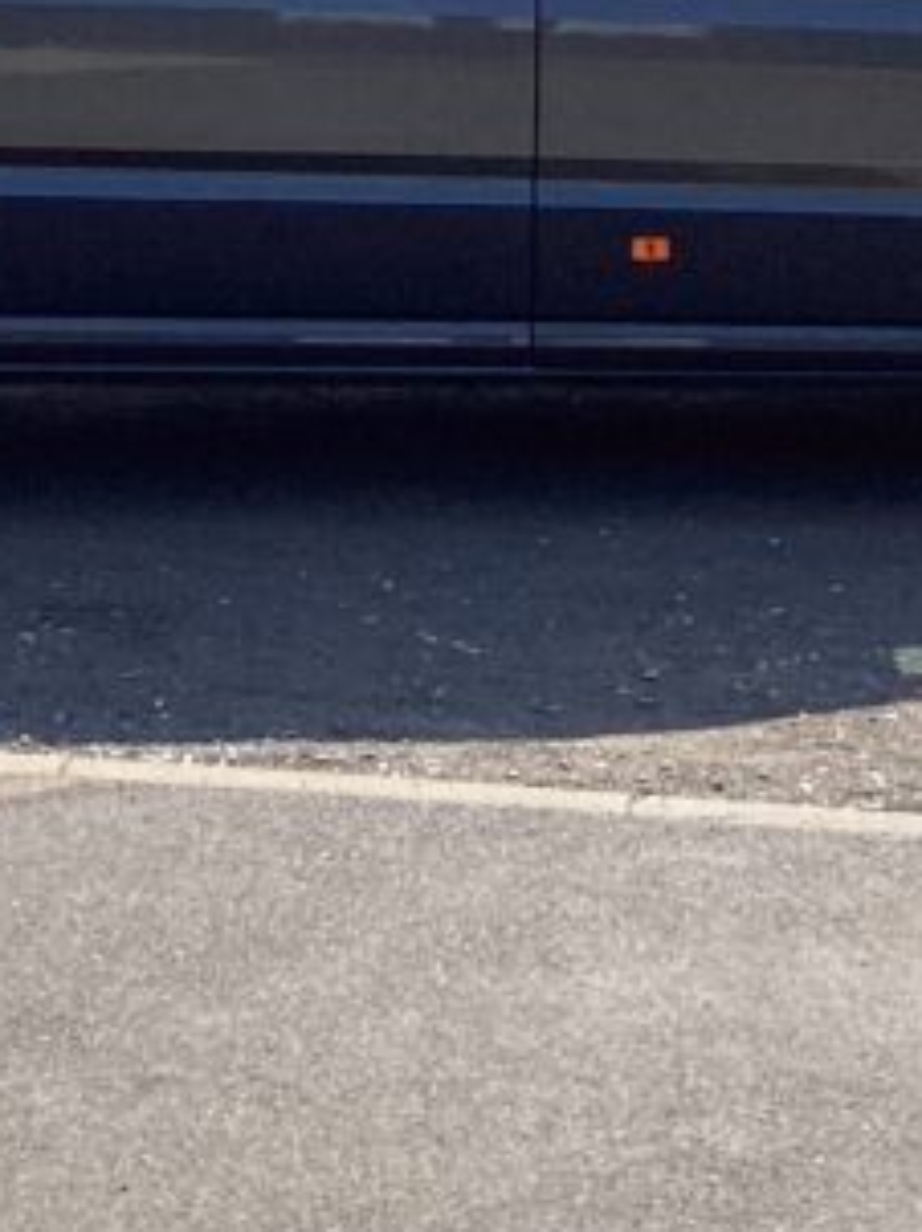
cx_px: 69
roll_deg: -0.2
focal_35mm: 109
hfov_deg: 13.4
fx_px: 3876
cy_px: -137
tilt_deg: -2.7
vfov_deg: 17.4
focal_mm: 3.3
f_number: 2.4
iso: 25
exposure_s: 1/1942
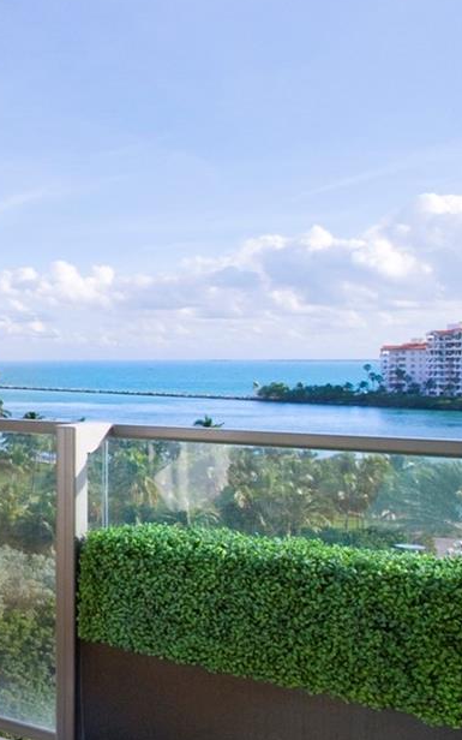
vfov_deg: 52.3
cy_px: 449
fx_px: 745
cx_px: -476
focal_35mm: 37
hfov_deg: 19.0
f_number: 16
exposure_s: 1/640
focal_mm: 14
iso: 1000
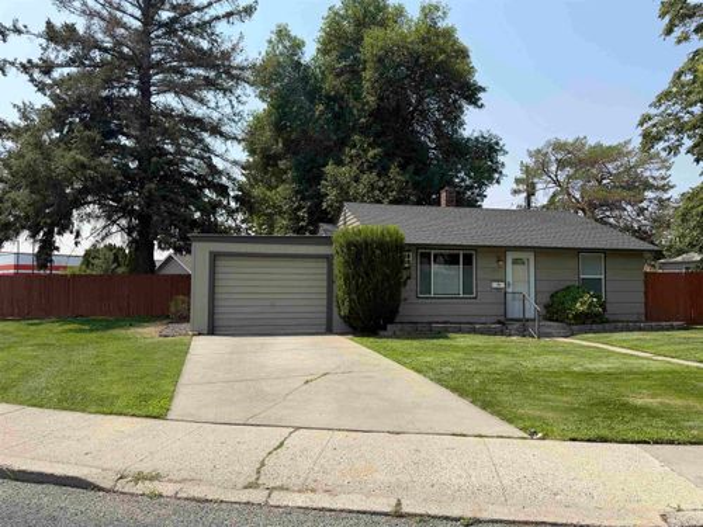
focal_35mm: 24
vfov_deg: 56.8
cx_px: 352
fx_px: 487
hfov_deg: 71.6
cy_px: 264
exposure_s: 1/4405
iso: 80
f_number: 1.78
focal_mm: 6.76
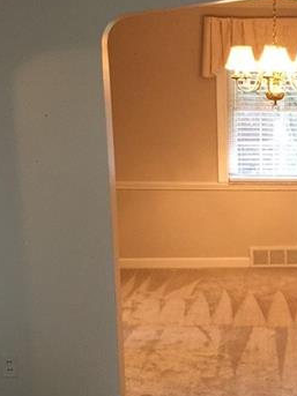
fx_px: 744
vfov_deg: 29.1
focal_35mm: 65
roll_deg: -0.2
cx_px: 291
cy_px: 321
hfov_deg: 21.8
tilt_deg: -12.4
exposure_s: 1/15
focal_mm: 4.15
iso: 125
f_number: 2.2
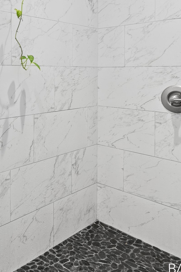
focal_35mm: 36
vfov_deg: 50.9
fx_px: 272
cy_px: 67
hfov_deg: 32.1
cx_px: -23
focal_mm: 14
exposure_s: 1/25
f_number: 6.3
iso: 640
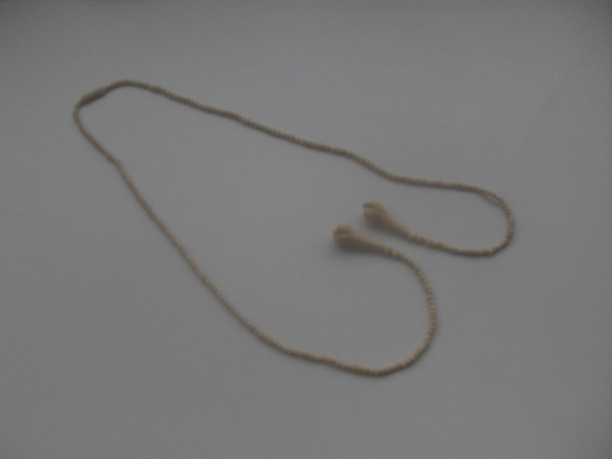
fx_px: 654
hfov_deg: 50.1
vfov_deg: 38.7
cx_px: 306
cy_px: 230
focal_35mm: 37
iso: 80
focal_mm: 6.3
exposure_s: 1/125
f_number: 2.8
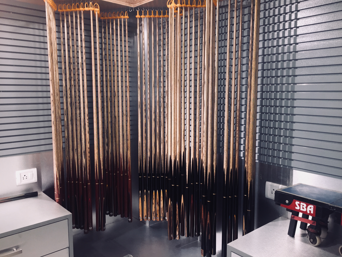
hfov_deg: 61.7
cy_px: 128
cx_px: 171
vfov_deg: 48.2
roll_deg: -1.0
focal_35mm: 29
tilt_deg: -6.8
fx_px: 287
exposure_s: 1/33
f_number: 2.2
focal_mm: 4.15
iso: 40
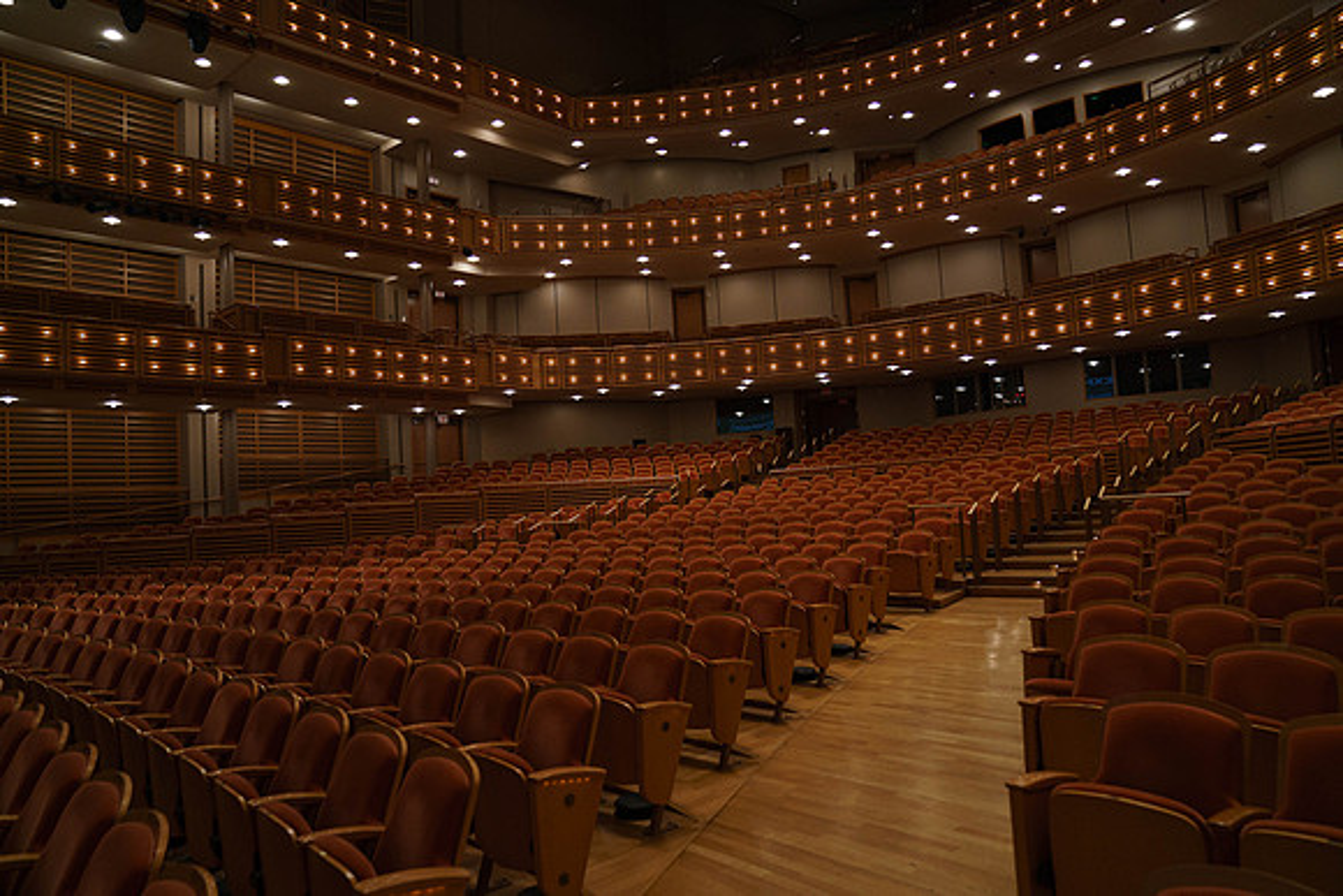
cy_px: 448
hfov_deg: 73.7
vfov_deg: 53.2
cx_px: 672
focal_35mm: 24
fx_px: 896
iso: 2500
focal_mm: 24
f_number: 3.2
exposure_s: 1/200
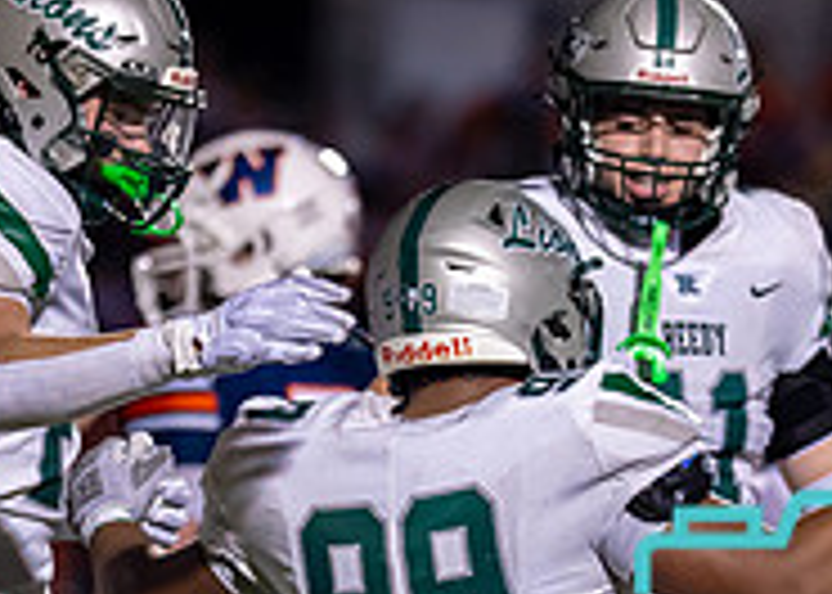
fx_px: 13653
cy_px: 687
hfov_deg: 3.5
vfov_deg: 2.5
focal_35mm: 578
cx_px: 472
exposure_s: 1/1000
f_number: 1.8
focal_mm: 135
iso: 1250
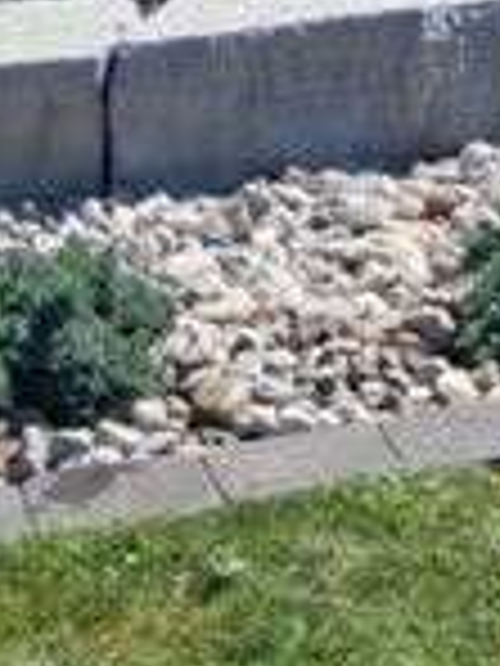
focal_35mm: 180
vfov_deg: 9.5
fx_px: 3467
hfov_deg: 7.9
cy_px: -1044
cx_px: 995
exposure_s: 1/580
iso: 25
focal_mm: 3.98
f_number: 1.8
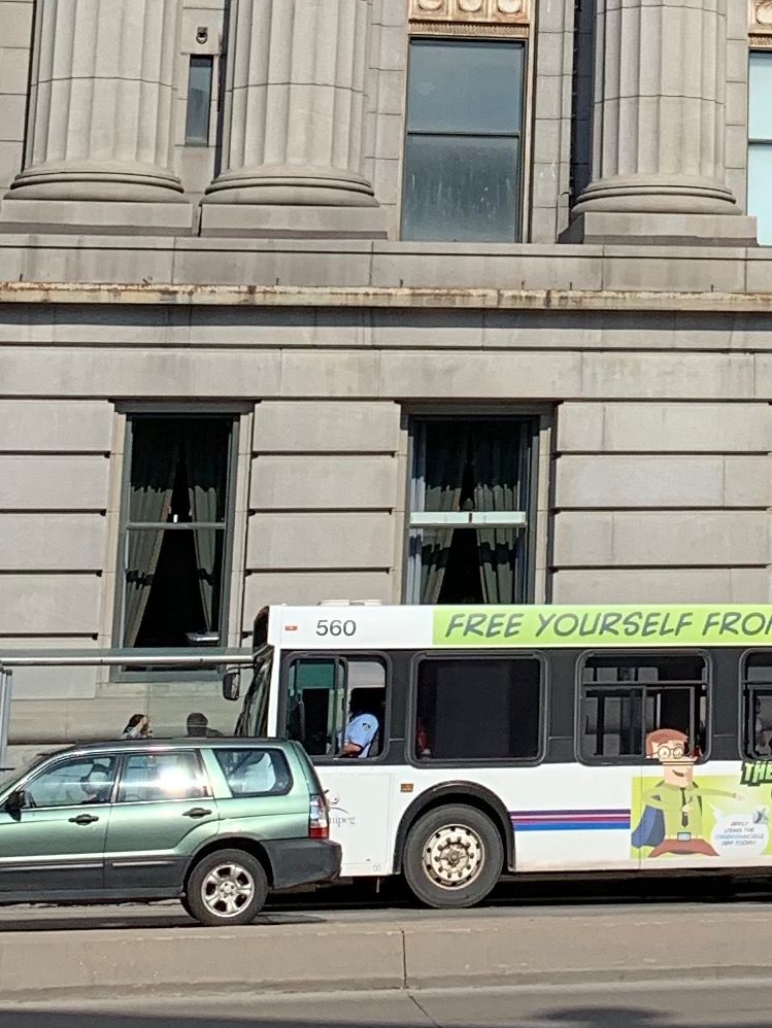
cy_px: -203
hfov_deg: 13.6
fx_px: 3121
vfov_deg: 17.8
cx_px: 966
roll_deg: +0.5
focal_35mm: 105
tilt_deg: +17.0
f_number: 1.8
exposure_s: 1/3401
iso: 25
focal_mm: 4.25
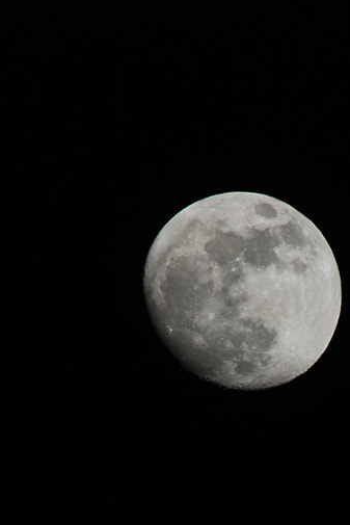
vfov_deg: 1.4
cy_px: 537
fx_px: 20795
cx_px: 290
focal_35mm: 1427
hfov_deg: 1.0
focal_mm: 300
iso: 200
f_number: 5.6
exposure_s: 1/640
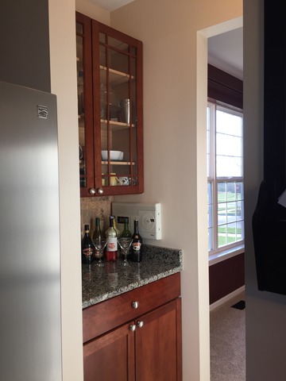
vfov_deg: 61.7
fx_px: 319
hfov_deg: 48.2
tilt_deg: -0.9
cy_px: 190
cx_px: 143
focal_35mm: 29
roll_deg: +0.3
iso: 40
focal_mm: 4.15
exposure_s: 1/120
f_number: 2.2
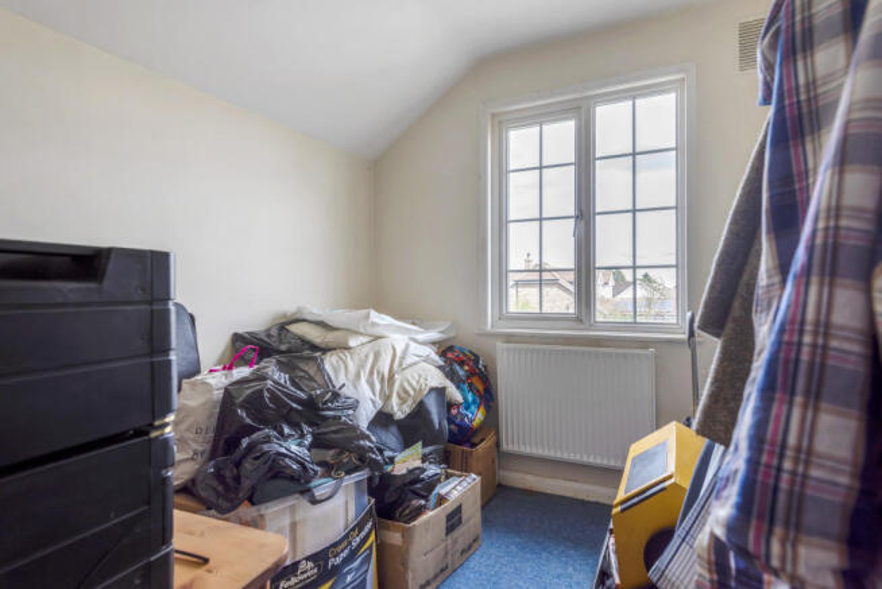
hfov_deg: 96.7
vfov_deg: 73.8
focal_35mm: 16
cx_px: 441
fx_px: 392
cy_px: 294
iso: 200
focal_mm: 16
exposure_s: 1/60
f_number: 7.1
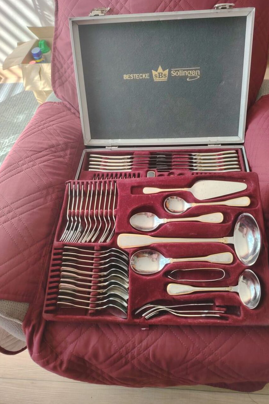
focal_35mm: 26
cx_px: 155
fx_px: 291
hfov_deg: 49.4
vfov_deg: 69.4
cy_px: 196
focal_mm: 5.25
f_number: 1.75
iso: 288
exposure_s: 1/50
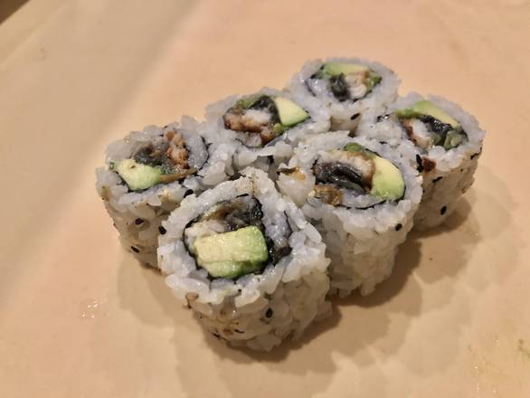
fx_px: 429
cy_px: 199
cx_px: 265
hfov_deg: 63.4
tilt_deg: -47.1
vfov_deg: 49.8
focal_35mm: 28
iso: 100
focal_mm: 4
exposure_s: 1/5
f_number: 1.8
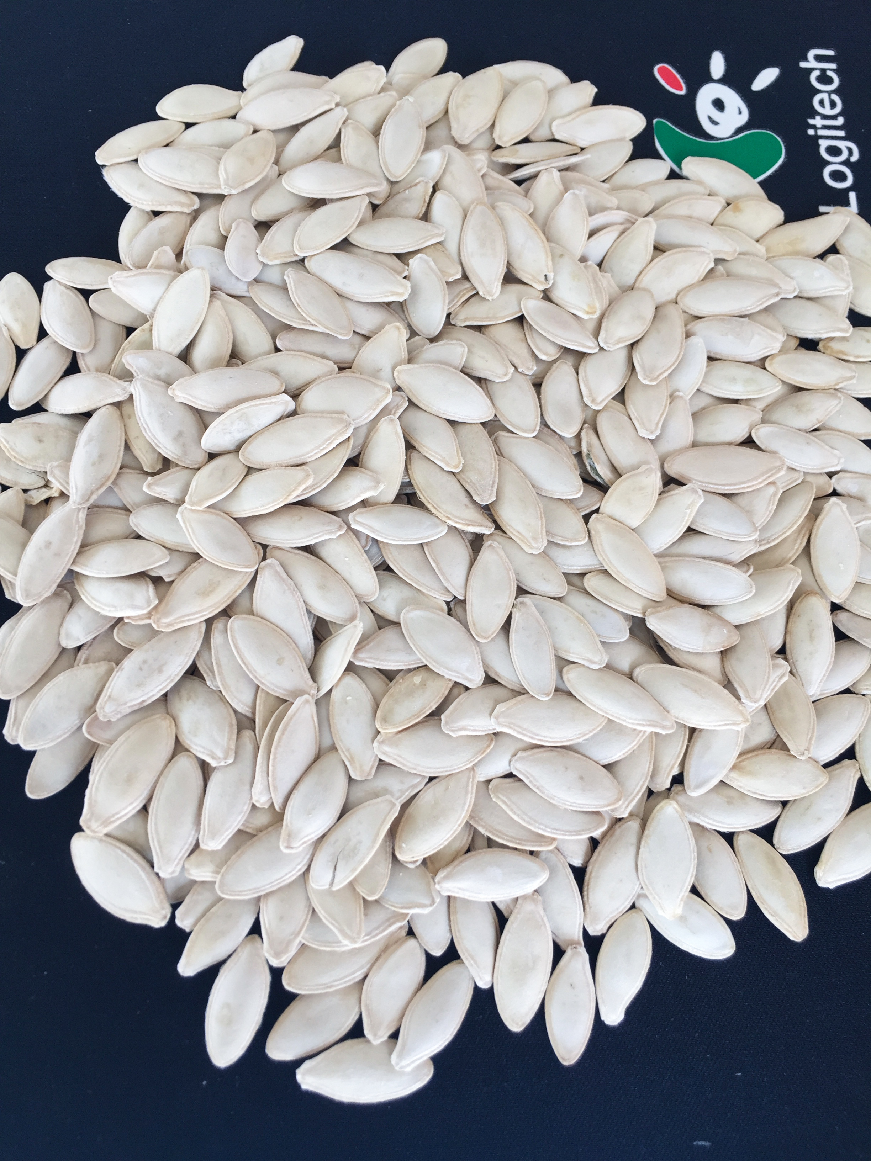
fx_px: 973
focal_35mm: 29
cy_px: 580
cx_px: 436
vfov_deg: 61.7
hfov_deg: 48.2
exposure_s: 1/50
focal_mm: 4.15
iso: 32
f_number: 2.2
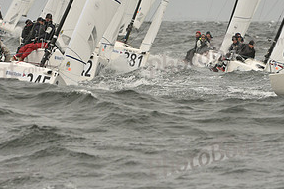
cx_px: 96
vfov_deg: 2.6
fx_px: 4167
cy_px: 16
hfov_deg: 3.9
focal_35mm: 528
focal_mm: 260
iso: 400
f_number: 7.1
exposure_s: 1/1250
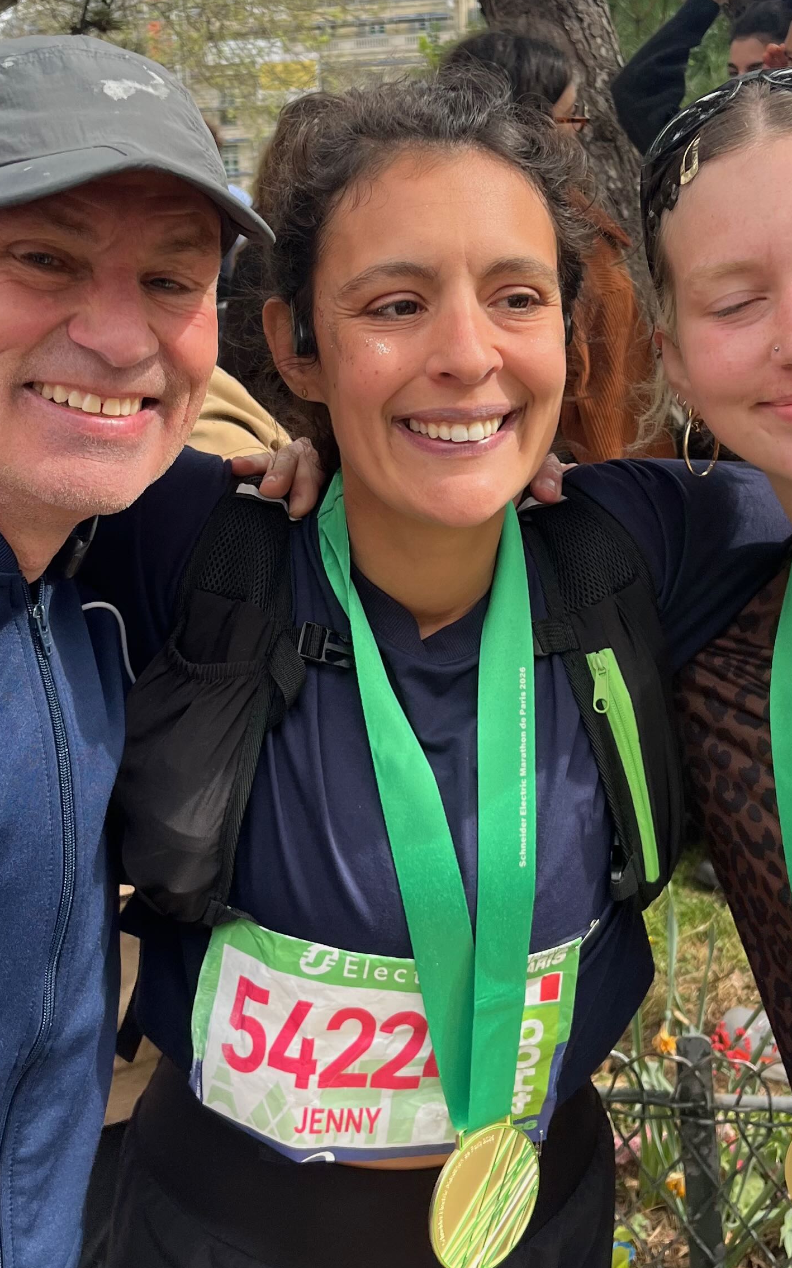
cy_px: 540
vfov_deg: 41.0
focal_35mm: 49
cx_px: 392
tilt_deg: -9.2
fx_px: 1693
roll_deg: +2.3
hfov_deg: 26.3
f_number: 1.6
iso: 50
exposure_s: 1/696
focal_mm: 5.1
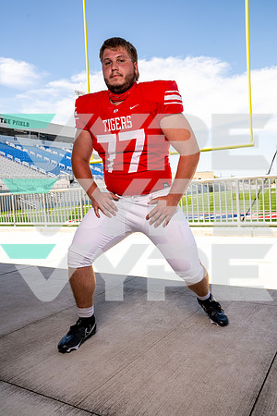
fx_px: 335
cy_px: 208
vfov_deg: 63.7
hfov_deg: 45.0
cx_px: 138
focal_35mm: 29
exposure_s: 1/125
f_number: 8
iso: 100
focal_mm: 29
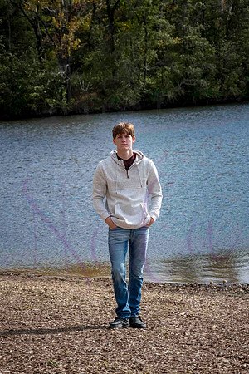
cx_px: 124
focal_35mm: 135
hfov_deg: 10.2
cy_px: 187
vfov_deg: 15.2
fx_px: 1401
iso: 800
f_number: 11
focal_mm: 135
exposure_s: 1/640
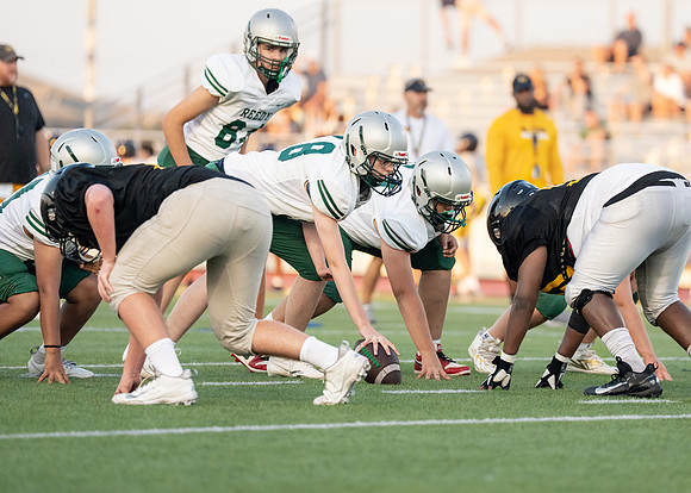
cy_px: 198
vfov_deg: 4.9
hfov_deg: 6.8
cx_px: 473
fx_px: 5820
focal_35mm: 297
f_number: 2.8
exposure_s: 1/3200
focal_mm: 200
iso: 1600
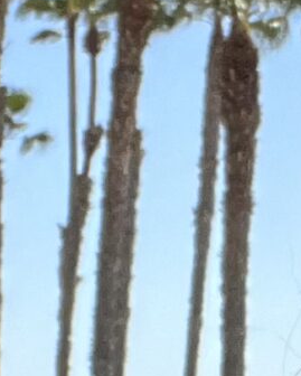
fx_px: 2482
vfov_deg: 8.5
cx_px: 502
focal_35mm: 223
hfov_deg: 6.8
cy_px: 580
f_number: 2.2
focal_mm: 2.71
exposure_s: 1/581
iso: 32
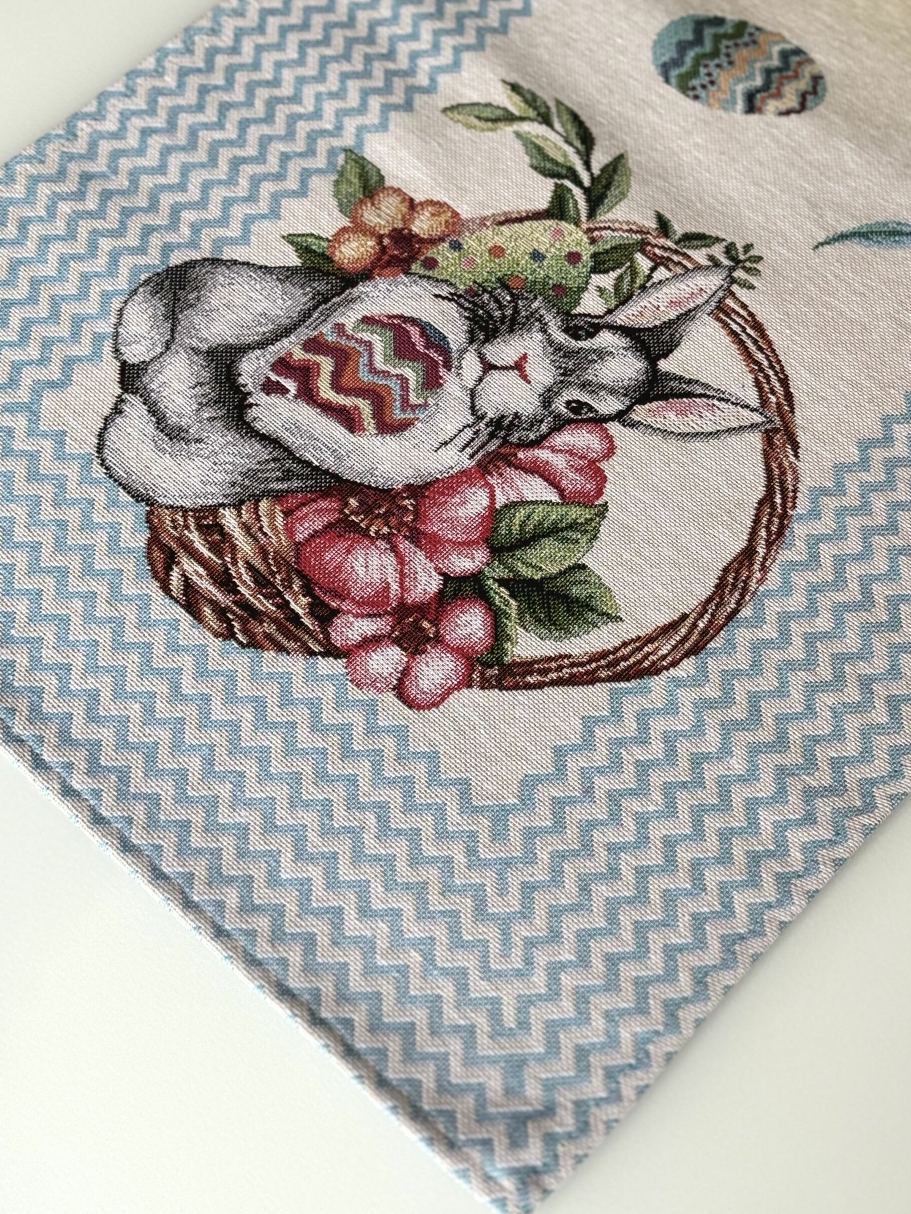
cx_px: 571
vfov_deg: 30.6
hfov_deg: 23.2
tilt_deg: -58.3
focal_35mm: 63
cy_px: 438
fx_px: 2210
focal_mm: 6.86
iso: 80
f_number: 1.78
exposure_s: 1/121
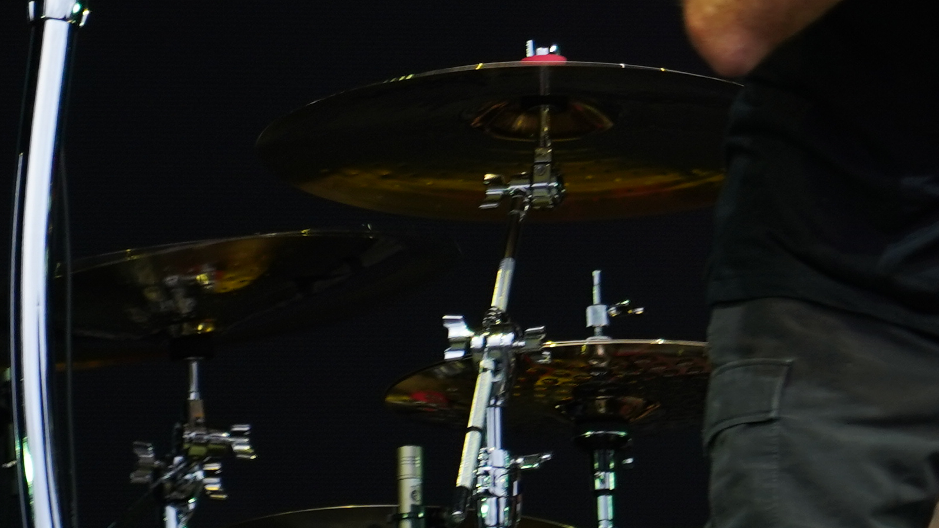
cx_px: 1291
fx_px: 10309
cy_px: -248
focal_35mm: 414
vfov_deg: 2.9
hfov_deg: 5.2
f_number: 4
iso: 250
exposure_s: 1/125
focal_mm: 105
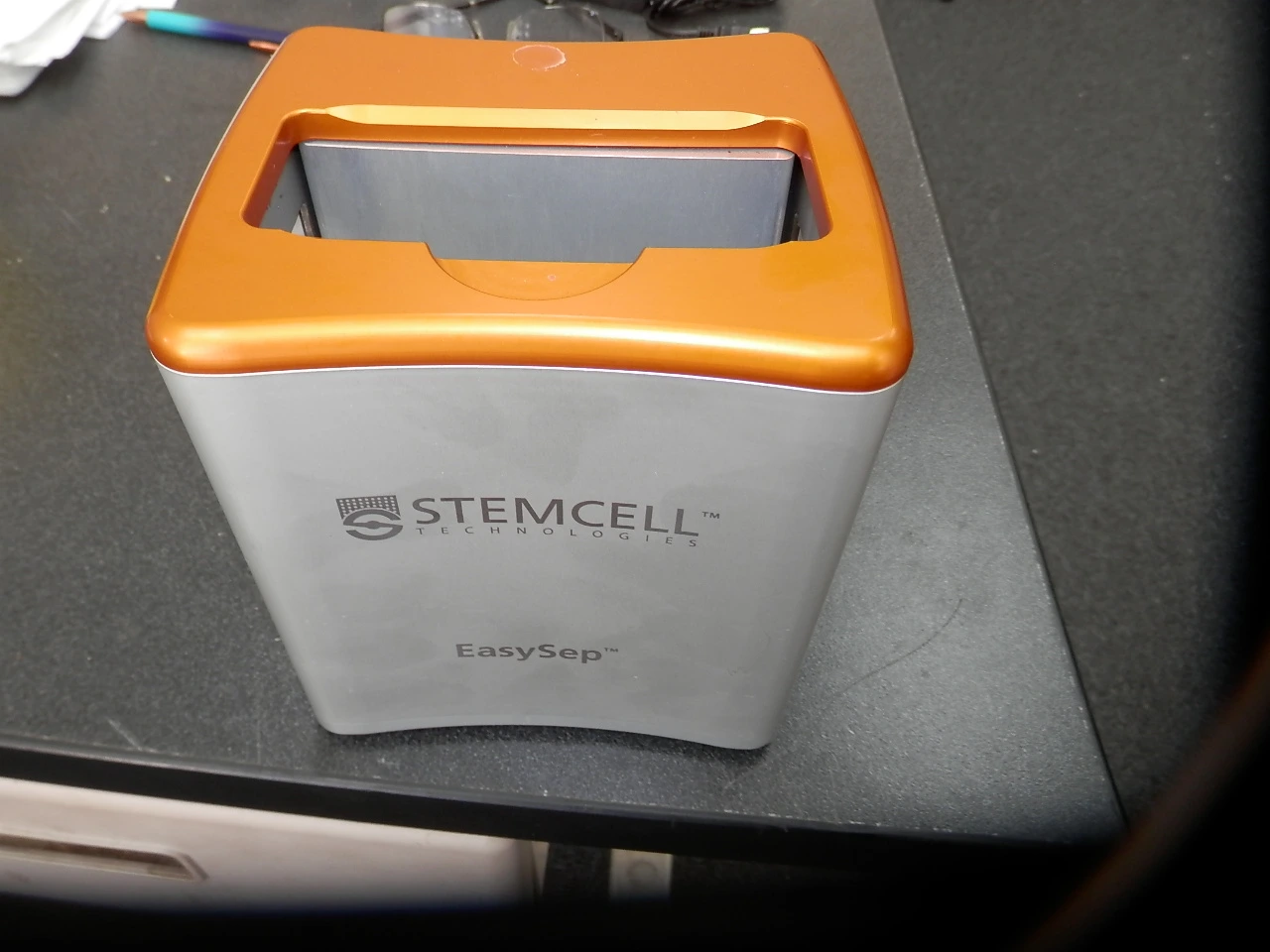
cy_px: 476
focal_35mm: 25
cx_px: 635
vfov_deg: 54.9
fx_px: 917
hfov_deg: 69.4
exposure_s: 1/30
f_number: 3
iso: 100
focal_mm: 4.5
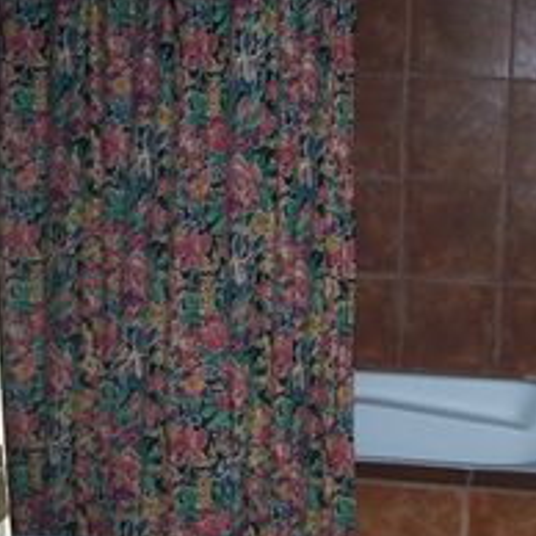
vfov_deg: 27.6
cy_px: 329
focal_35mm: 62
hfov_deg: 27.3
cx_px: 403
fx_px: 1086
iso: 200
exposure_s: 1/60
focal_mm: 7.8
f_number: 2.8
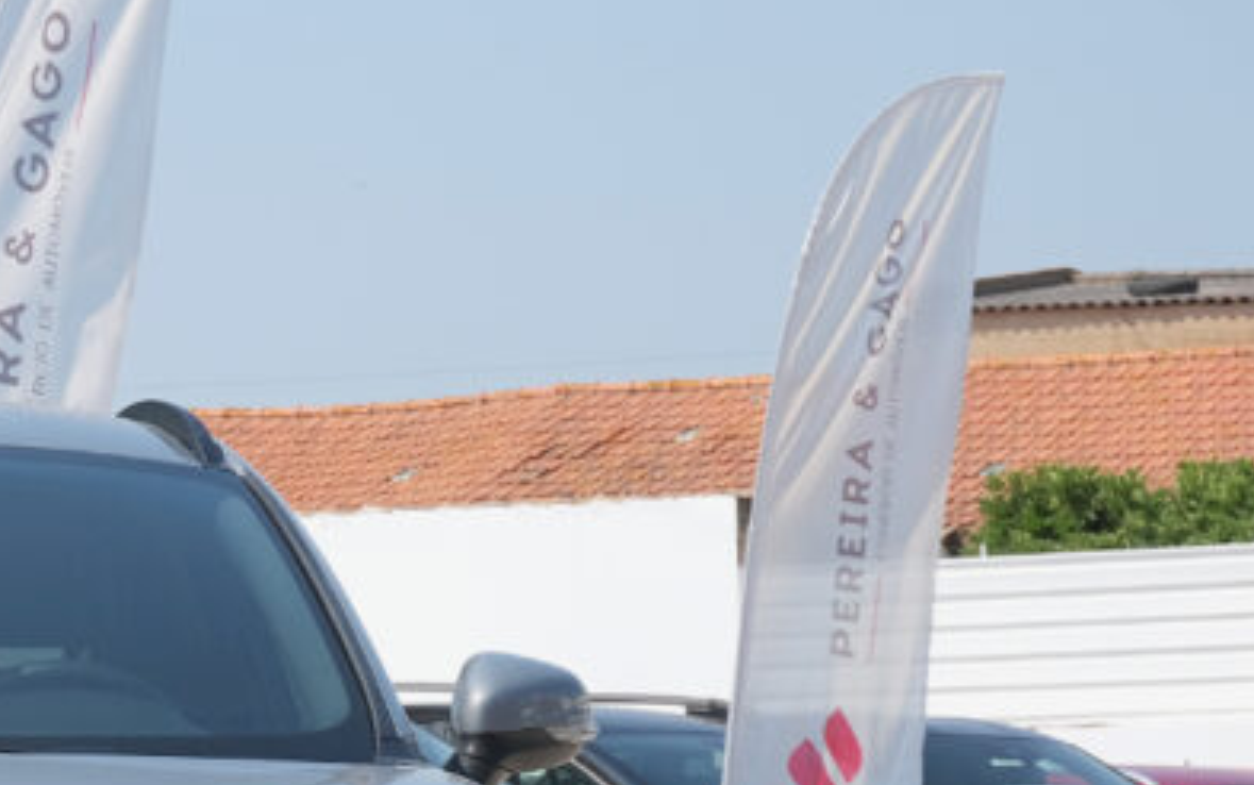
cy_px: 1029
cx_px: -220
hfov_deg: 11.5
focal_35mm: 178
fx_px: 6086
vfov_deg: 7.3
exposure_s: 1/200
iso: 160
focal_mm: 44.5
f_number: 9
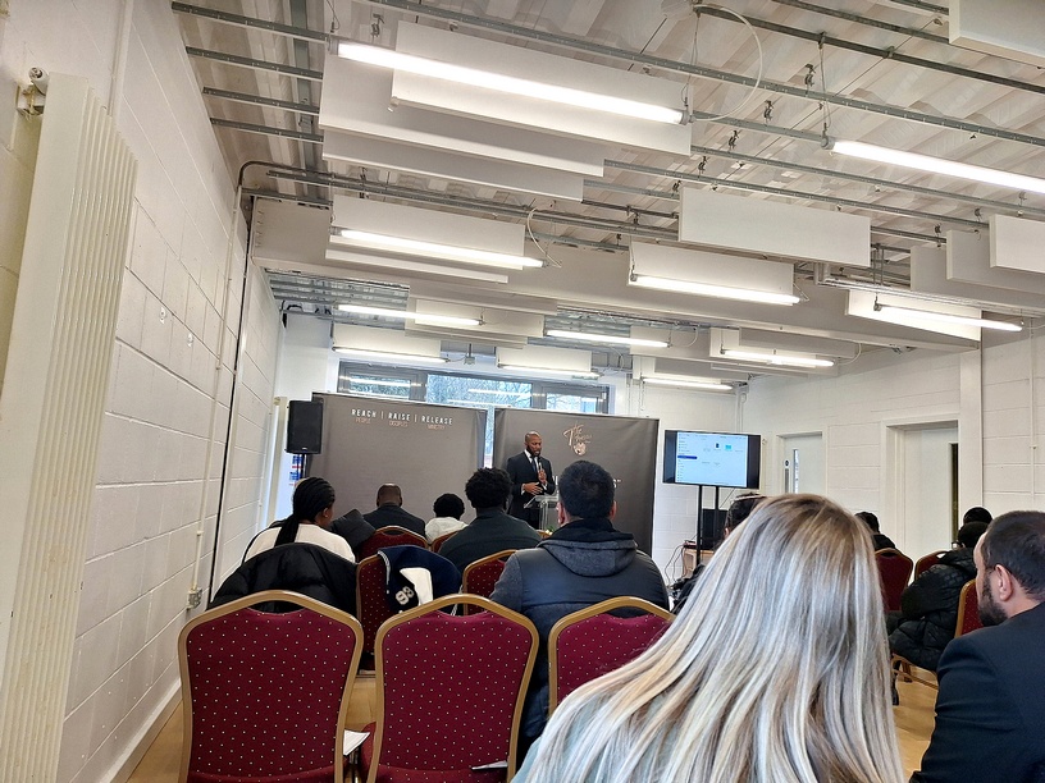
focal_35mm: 23
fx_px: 694
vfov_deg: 58.9
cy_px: 392
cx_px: 522
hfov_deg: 73.9
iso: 50
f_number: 1.8
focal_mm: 5.54
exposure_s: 1/100
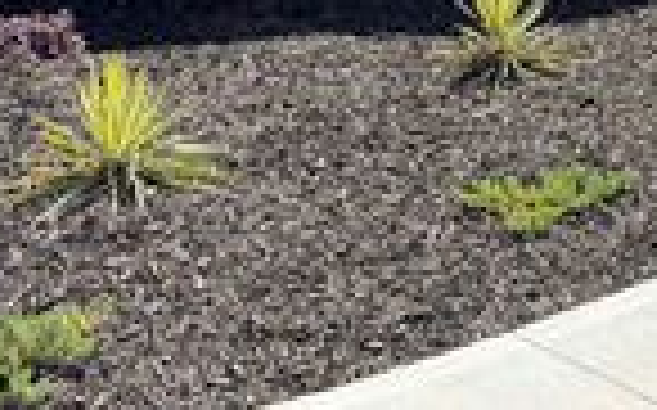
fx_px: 1557
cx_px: 796
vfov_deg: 12.9
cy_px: -426
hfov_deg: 22.0
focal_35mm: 87
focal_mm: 6.76
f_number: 1.78
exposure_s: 1/3584
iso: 100
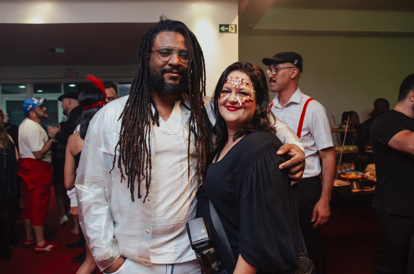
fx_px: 310
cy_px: 137
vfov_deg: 47.7
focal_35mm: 27
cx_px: 207
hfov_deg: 67.5
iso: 500
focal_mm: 18
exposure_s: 1/60
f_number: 2.8
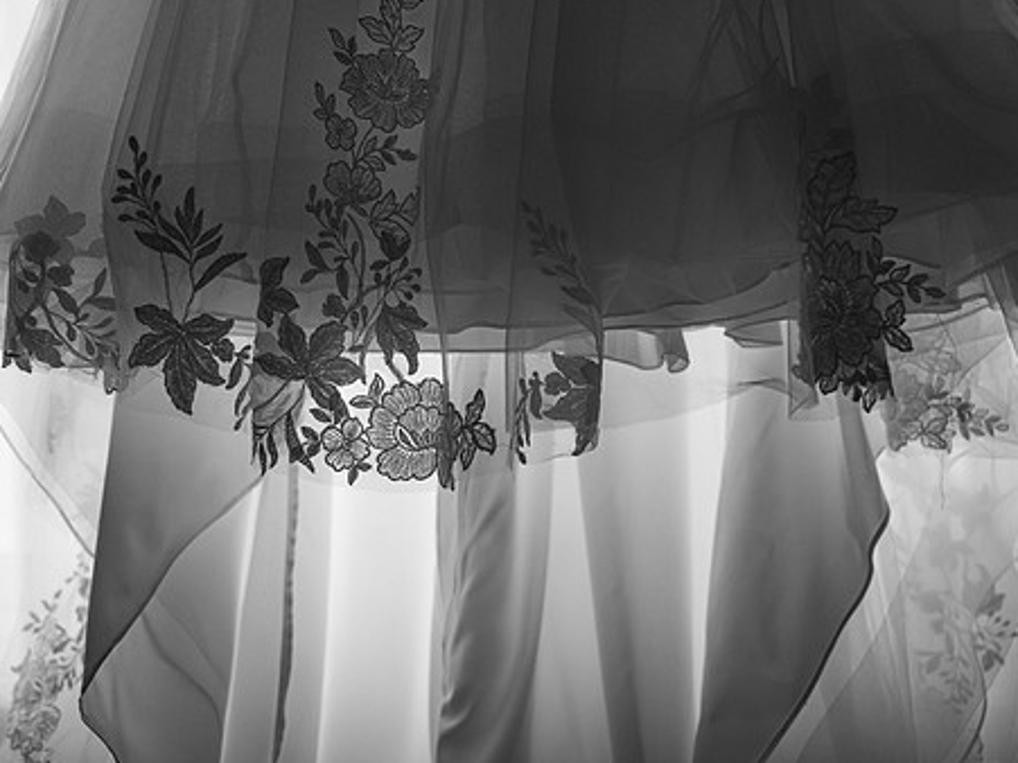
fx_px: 1294
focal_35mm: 44
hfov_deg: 43.0
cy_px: 388
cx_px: 524
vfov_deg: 32.9
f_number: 2.8
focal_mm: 35
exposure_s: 1/320
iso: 100
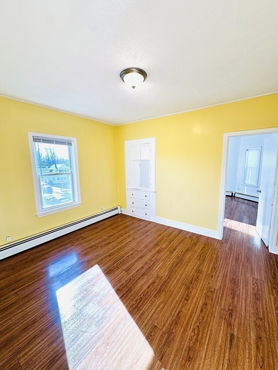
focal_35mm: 14
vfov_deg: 102.1
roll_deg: +0.8
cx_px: 139
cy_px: 185
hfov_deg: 85.7
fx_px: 150
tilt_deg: -8.1
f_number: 2.2
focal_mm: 2.22
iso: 50
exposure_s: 1/120
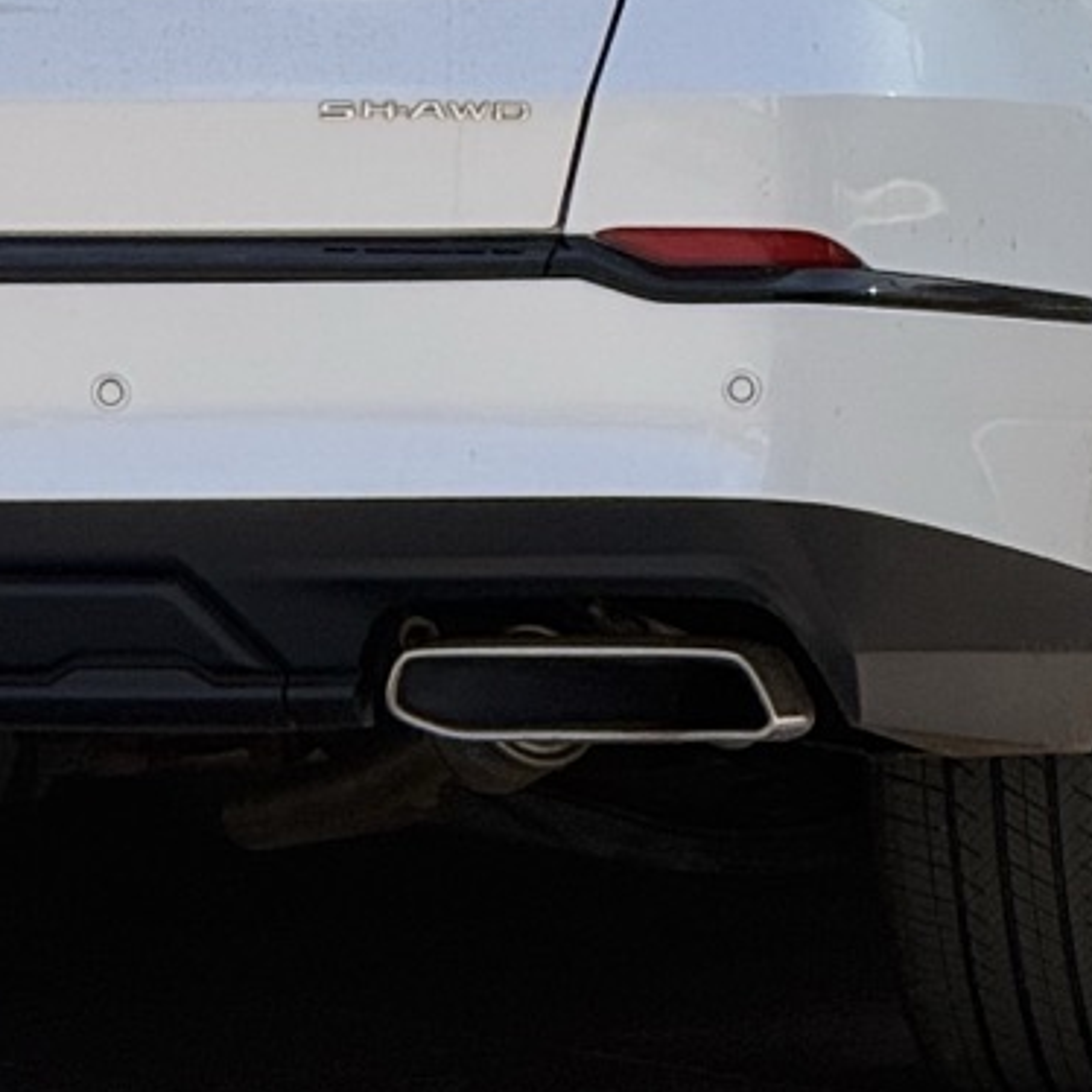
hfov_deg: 3.9
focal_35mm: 454
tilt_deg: -0.9
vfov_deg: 3.8
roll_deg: -0.5
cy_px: -458
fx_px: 16203
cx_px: 295
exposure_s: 1/1866
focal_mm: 15.66
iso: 64
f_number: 2.8
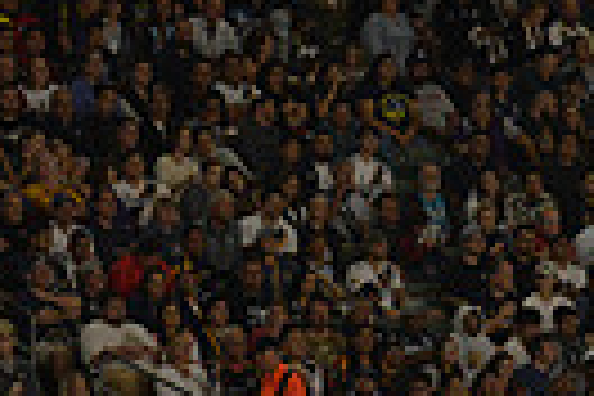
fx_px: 14552
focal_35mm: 882
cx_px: 450
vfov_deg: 1.6
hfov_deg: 2.3
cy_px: 70
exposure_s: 1/2000
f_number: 2.8
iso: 1600
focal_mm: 200
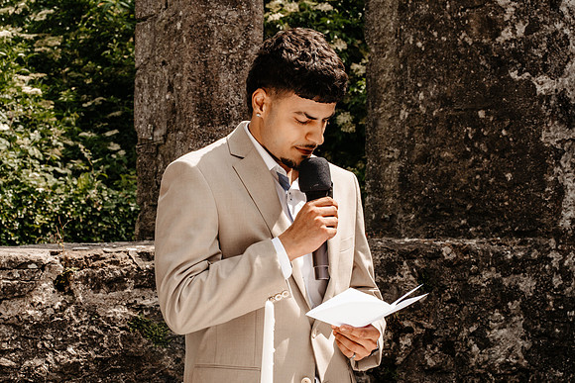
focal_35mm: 85
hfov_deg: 23.9
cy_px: 192
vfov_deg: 16.1
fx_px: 1358
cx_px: 288
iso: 500
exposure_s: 1/320
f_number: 14
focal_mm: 85
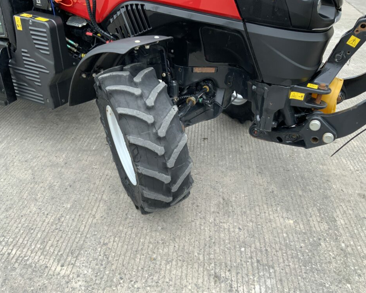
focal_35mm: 31
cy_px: 143
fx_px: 336
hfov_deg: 57.2
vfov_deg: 47.1
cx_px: 185
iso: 16
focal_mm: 3
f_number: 1.8
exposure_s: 1/262
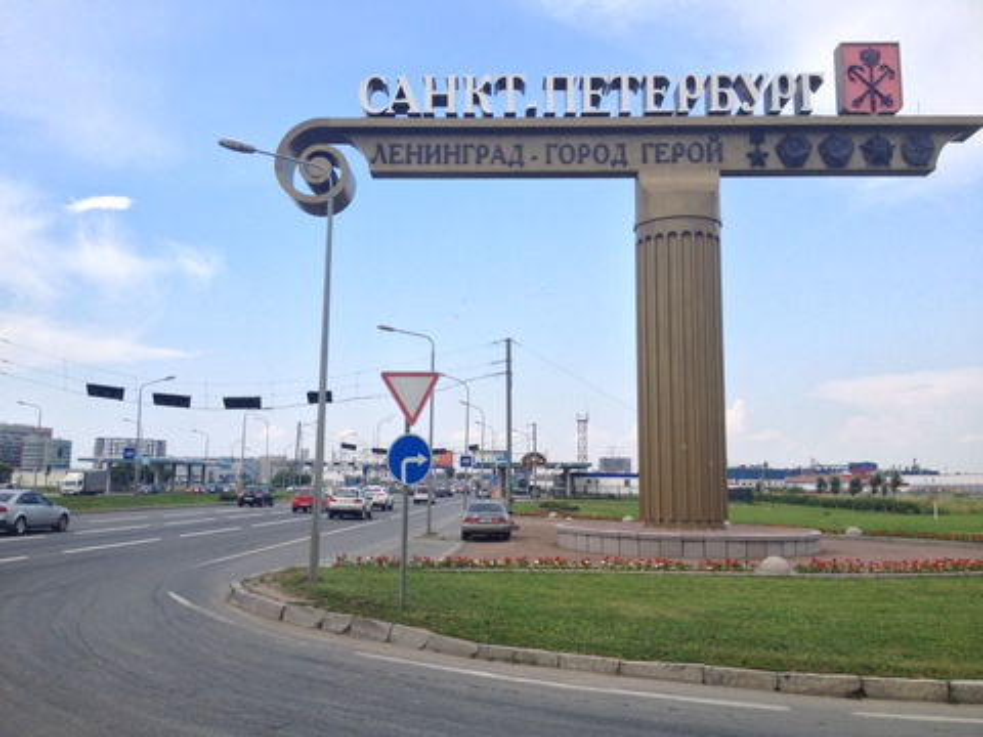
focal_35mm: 35
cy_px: 368
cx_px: 492
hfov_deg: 52.6
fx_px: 994
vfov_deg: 40.7
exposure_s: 1/1200
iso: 50
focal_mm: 4.28
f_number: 2.4
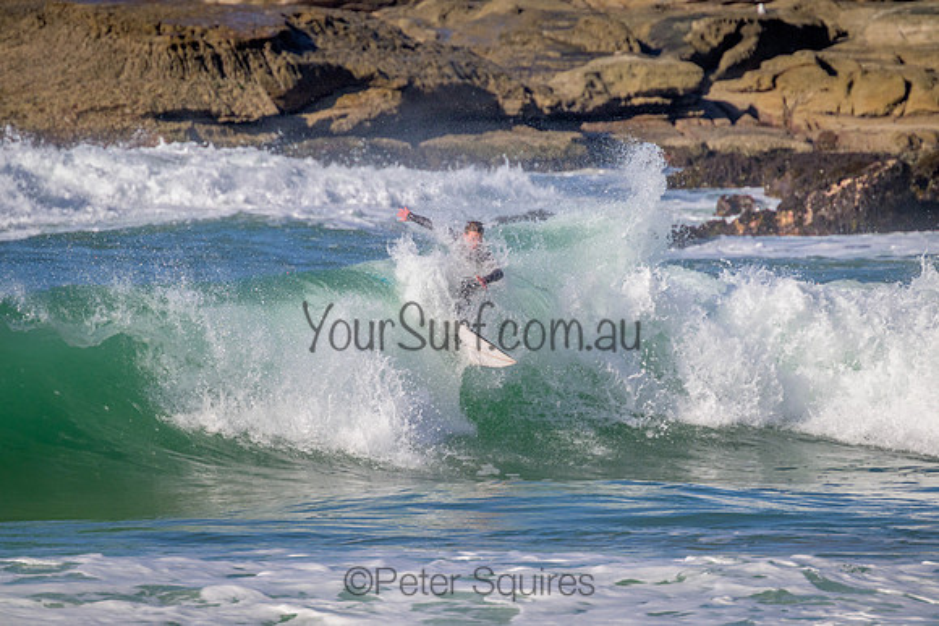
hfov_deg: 2.6
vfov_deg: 1.7
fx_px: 20871
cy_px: 313
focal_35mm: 800
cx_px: 470
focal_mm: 800
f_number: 11
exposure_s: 1/2000
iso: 900
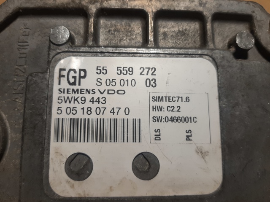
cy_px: 101
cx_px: 135
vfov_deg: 53.0
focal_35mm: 26
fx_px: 203
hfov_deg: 67.3
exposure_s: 1/100
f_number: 1.7
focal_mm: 3.93
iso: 40
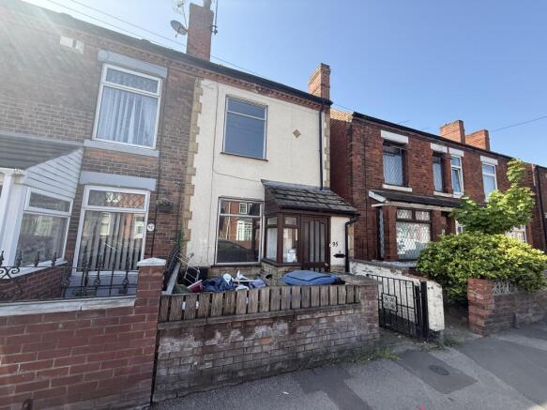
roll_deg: -1.7
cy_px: 205
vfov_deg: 85.7
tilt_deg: +8.6
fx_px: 221
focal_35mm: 14
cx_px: 274
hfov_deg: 102.1
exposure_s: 1/510
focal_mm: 2.22
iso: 50
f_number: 2.2
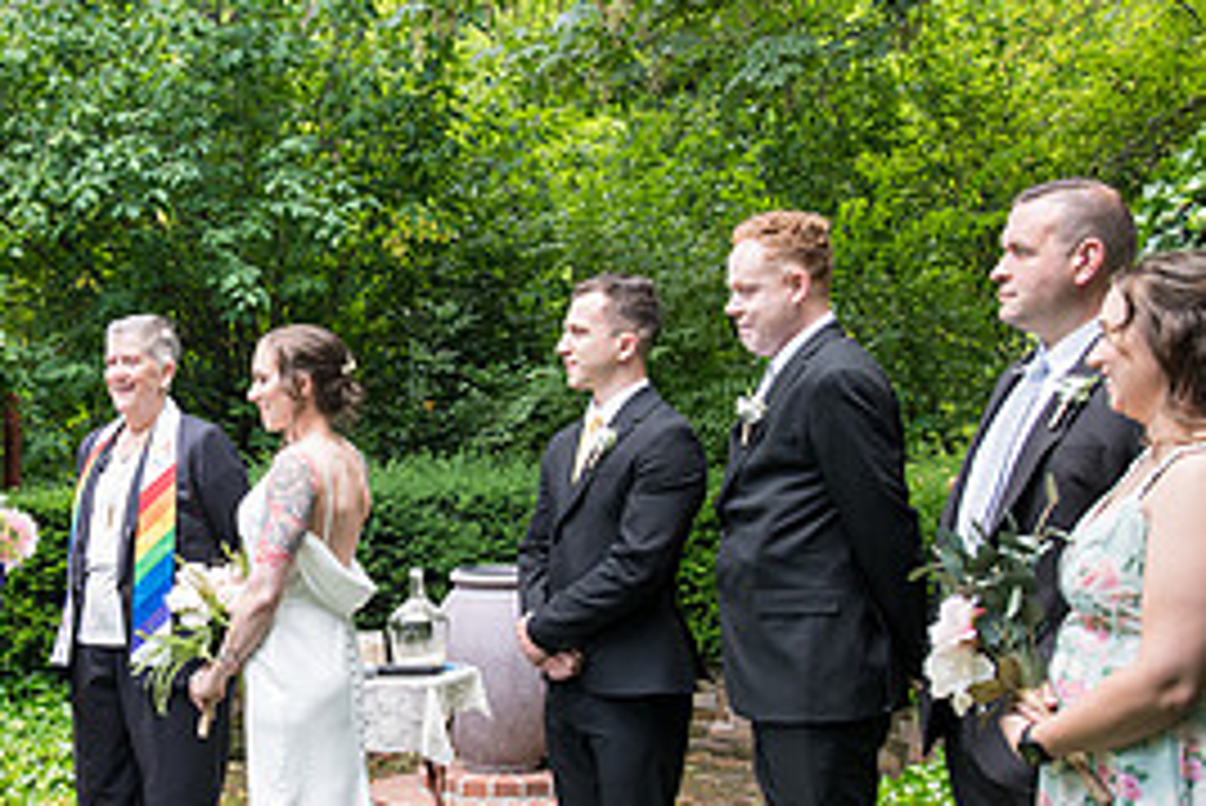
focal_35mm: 52
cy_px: 502
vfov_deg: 25.9
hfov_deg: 36.9
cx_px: 252
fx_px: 1743
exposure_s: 1/400
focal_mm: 24
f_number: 3.5
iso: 640
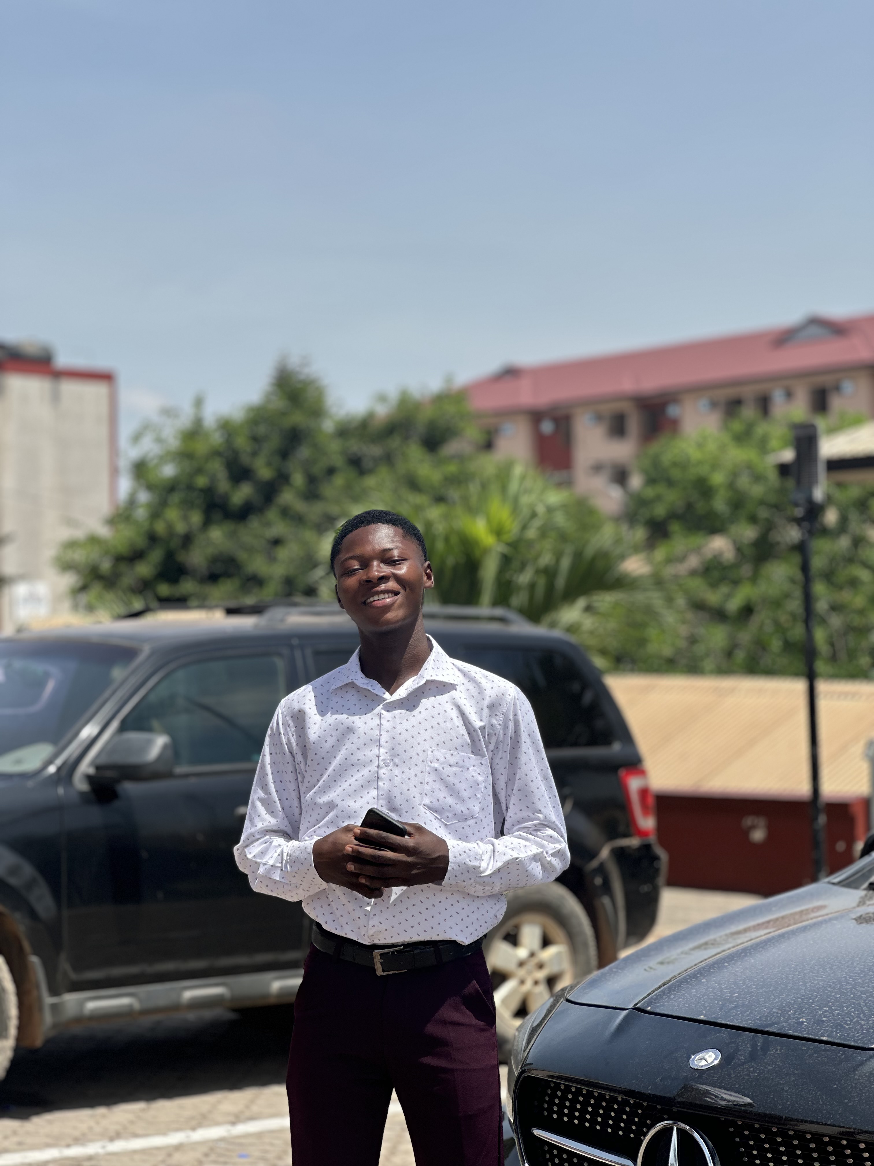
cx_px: 437
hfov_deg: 19.1
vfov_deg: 25.3
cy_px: 583
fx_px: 2592
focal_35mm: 77
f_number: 2.8
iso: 32
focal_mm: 9
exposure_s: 1/536
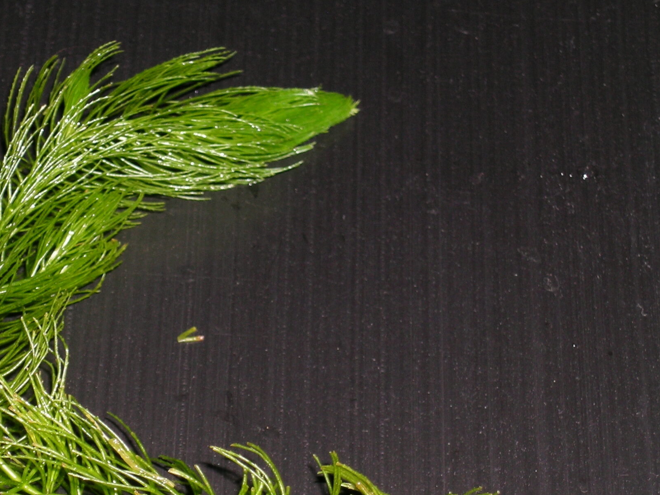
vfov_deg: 9.8
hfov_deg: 13.0
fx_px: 2879
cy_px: 354
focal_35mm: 151
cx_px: 139
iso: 50
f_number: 4.4
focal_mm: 19.8
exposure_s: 1/250
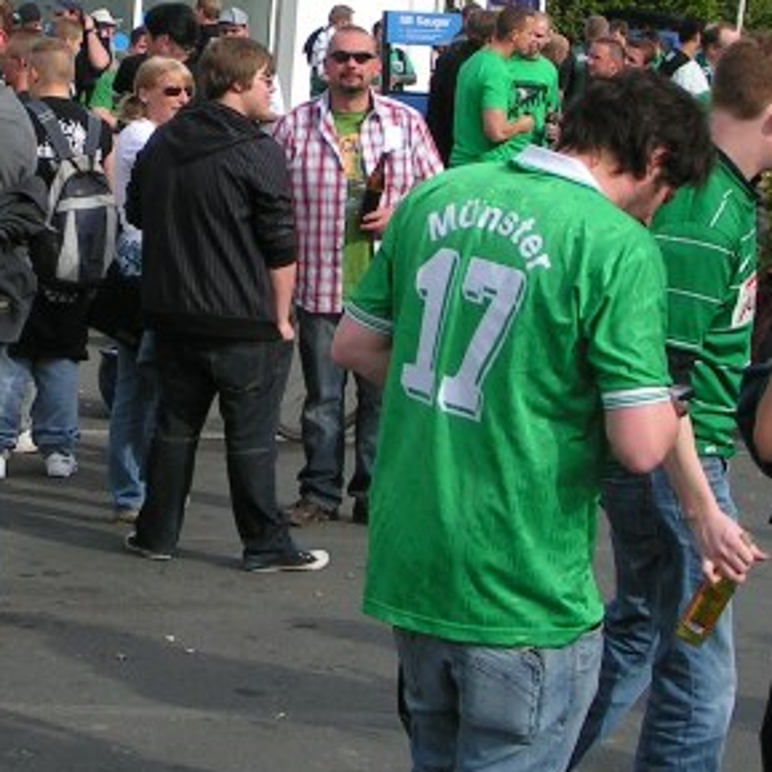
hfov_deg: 15.6
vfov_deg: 15.7
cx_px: 77
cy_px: 91
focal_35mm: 110
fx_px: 2775
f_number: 5.6
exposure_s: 1/250
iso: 50
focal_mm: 6.9
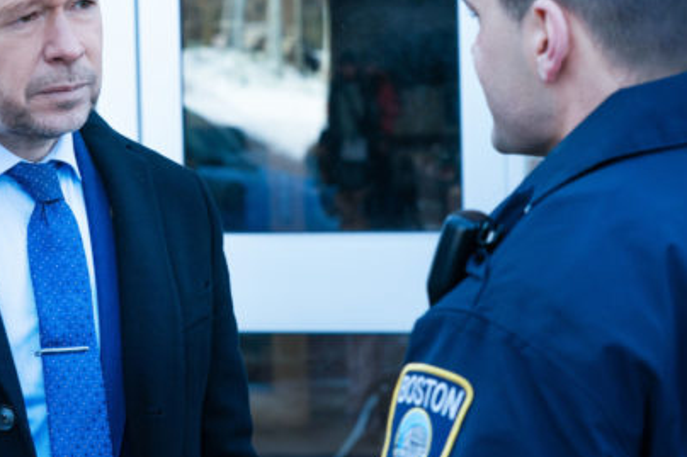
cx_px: 201
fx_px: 1984
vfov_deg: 13.2
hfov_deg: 19.6
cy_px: 211
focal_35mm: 104
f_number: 6.3
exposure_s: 1/1600
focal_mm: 70
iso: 2000
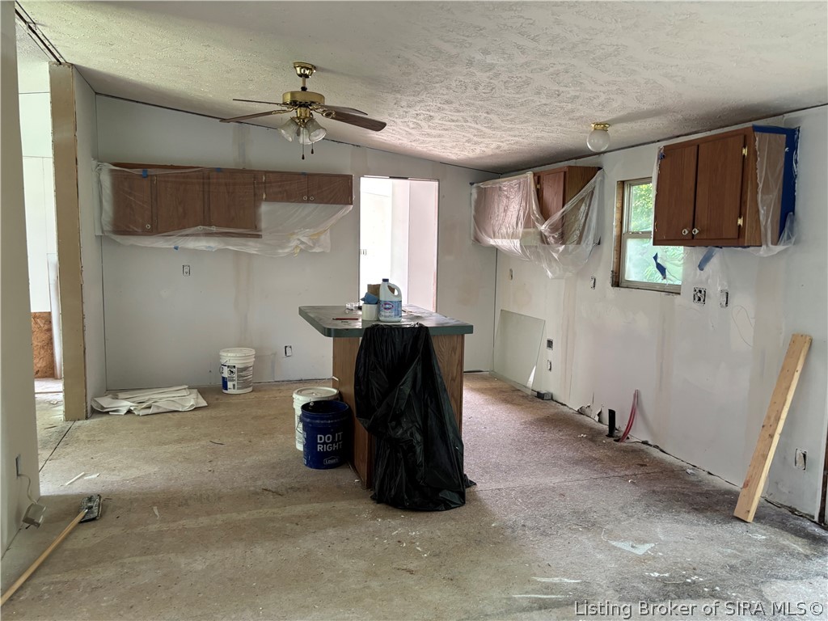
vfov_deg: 53.1
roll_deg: -0.5
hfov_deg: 67.3
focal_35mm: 26
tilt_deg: -5.8
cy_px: 310
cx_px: 414
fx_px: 622
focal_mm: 5.96
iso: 125
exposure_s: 1/69
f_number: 1.6
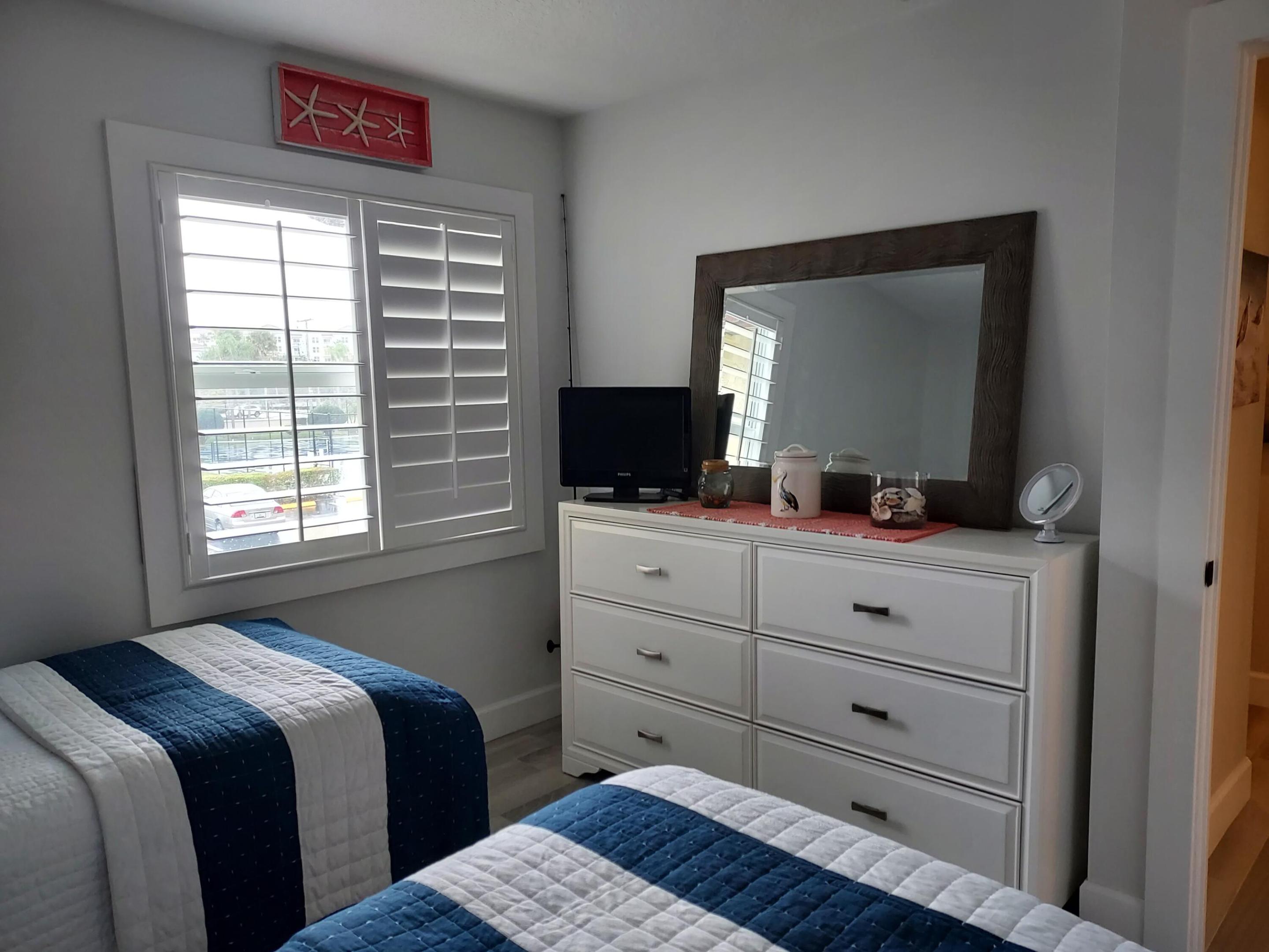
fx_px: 880
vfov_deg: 56.8
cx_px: 634
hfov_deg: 71.6
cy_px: 476
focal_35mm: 24
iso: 125
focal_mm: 4.6
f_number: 1.8
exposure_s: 1/60
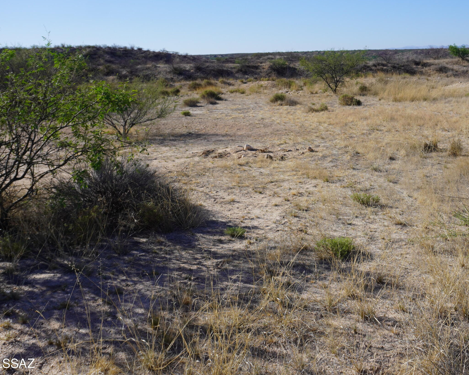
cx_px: 284
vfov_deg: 36.4
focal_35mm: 41
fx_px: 569
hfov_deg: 44.5
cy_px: 157
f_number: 5
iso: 100
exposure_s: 1/800
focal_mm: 20
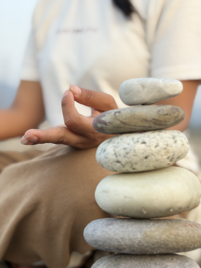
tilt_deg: -0.5
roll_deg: -2.8
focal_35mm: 52
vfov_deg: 36.8
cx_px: 100
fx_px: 403
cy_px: 134
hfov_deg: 28.0
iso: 25
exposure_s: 1/155
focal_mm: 5.96
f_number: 1.6
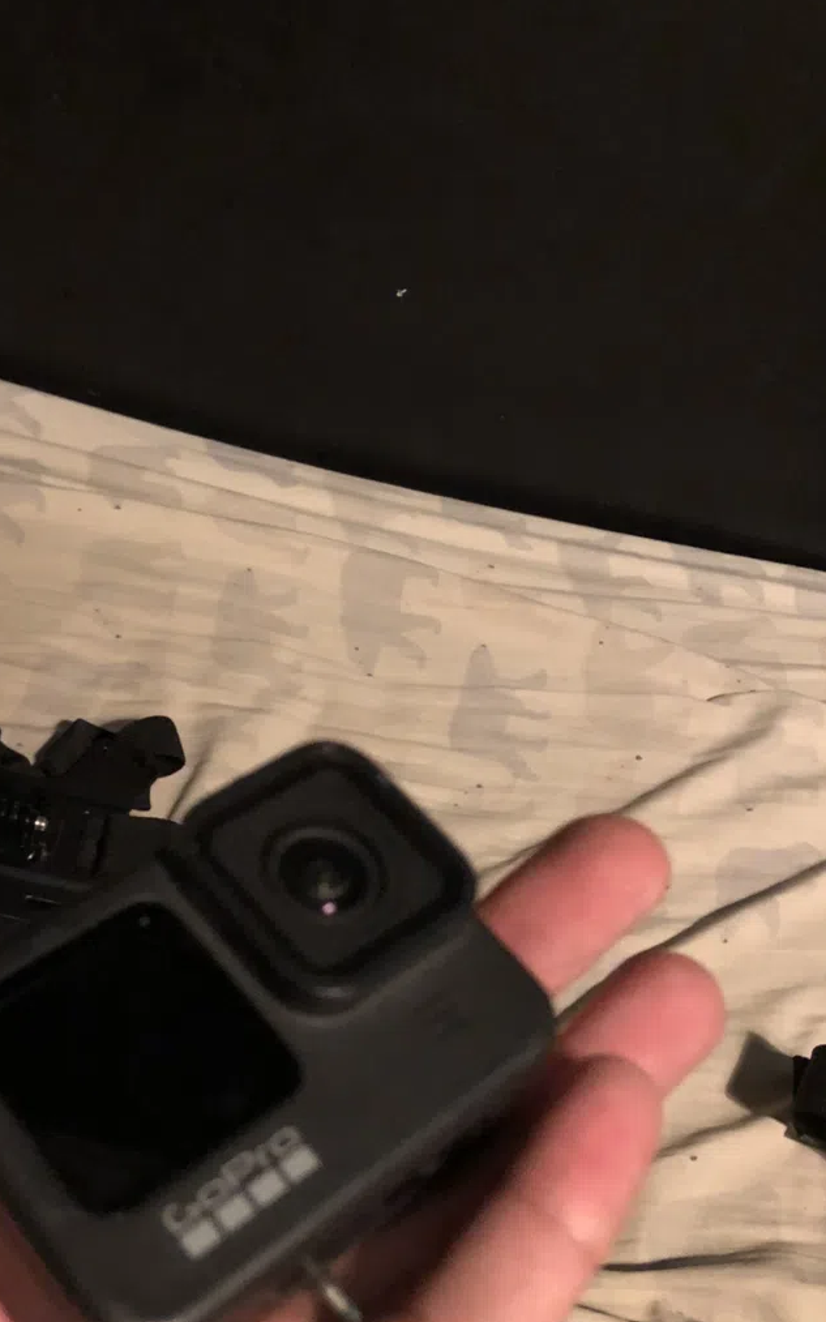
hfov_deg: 31.6
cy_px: 797
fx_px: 1441
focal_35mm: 40
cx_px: 244
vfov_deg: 49.0
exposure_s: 1/4
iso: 125
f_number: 1.8
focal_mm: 4
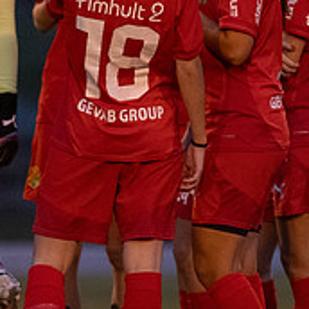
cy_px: 69
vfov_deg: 1.4
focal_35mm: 1288
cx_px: -31
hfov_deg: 1.4
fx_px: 13008
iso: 3600
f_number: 3.2
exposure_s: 1/800
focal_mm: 300
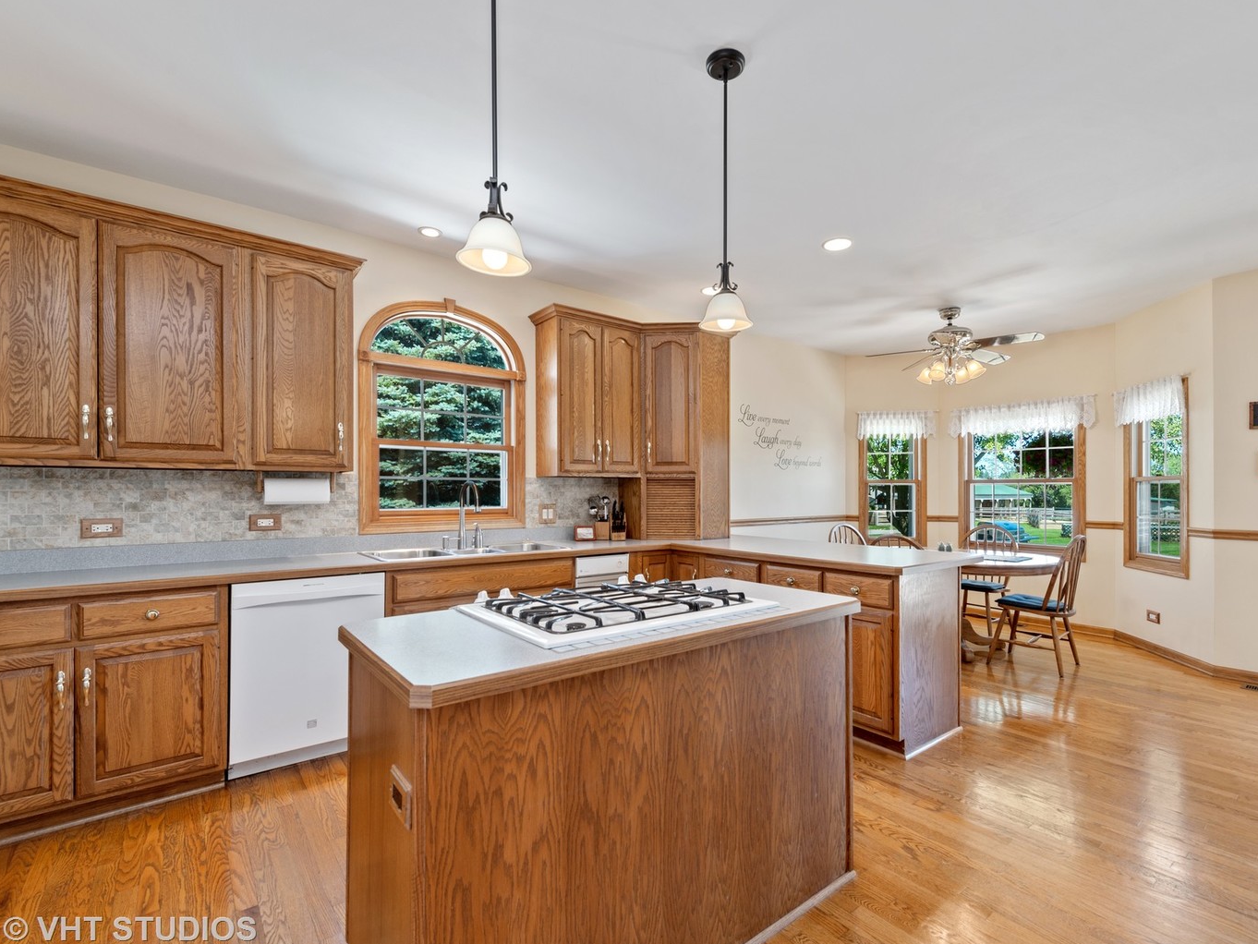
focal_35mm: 16
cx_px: 671
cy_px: 481
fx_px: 582
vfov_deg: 78.1
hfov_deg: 94.4
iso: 200
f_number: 8
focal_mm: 14
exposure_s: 1/3
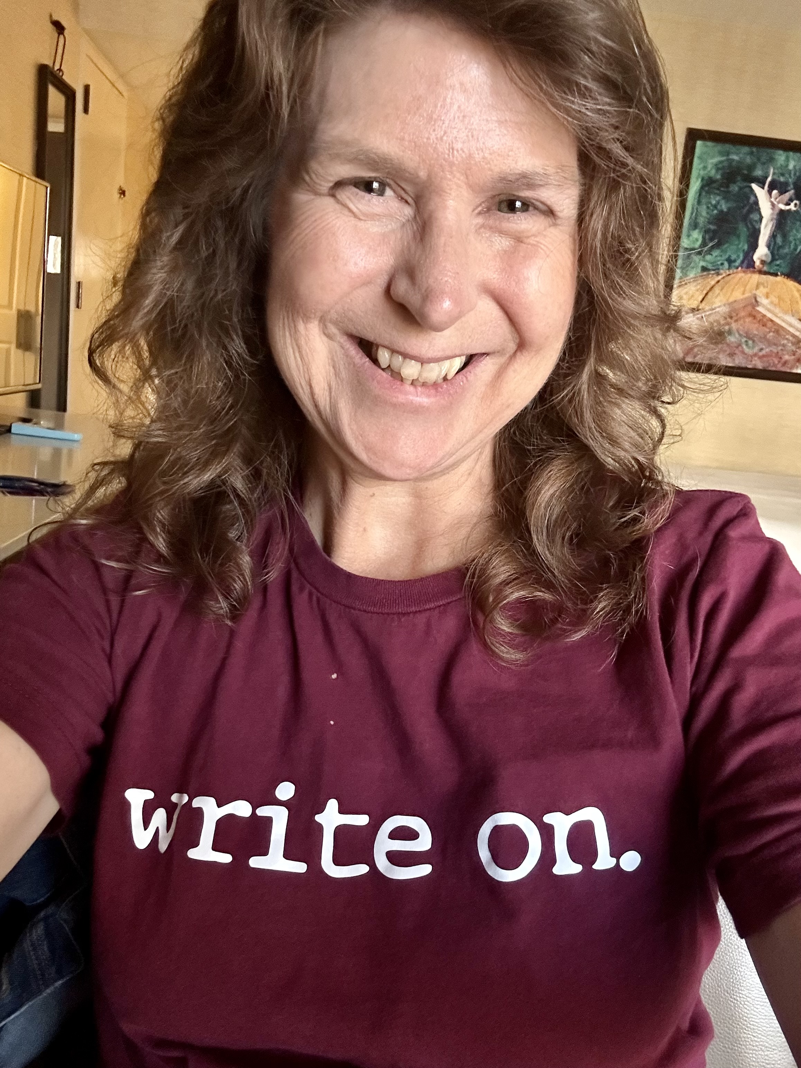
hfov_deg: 46.8
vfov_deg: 60.0
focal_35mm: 30
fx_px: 926
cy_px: 534
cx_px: 400
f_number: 1.9
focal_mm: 2.69
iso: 320
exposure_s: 1/54
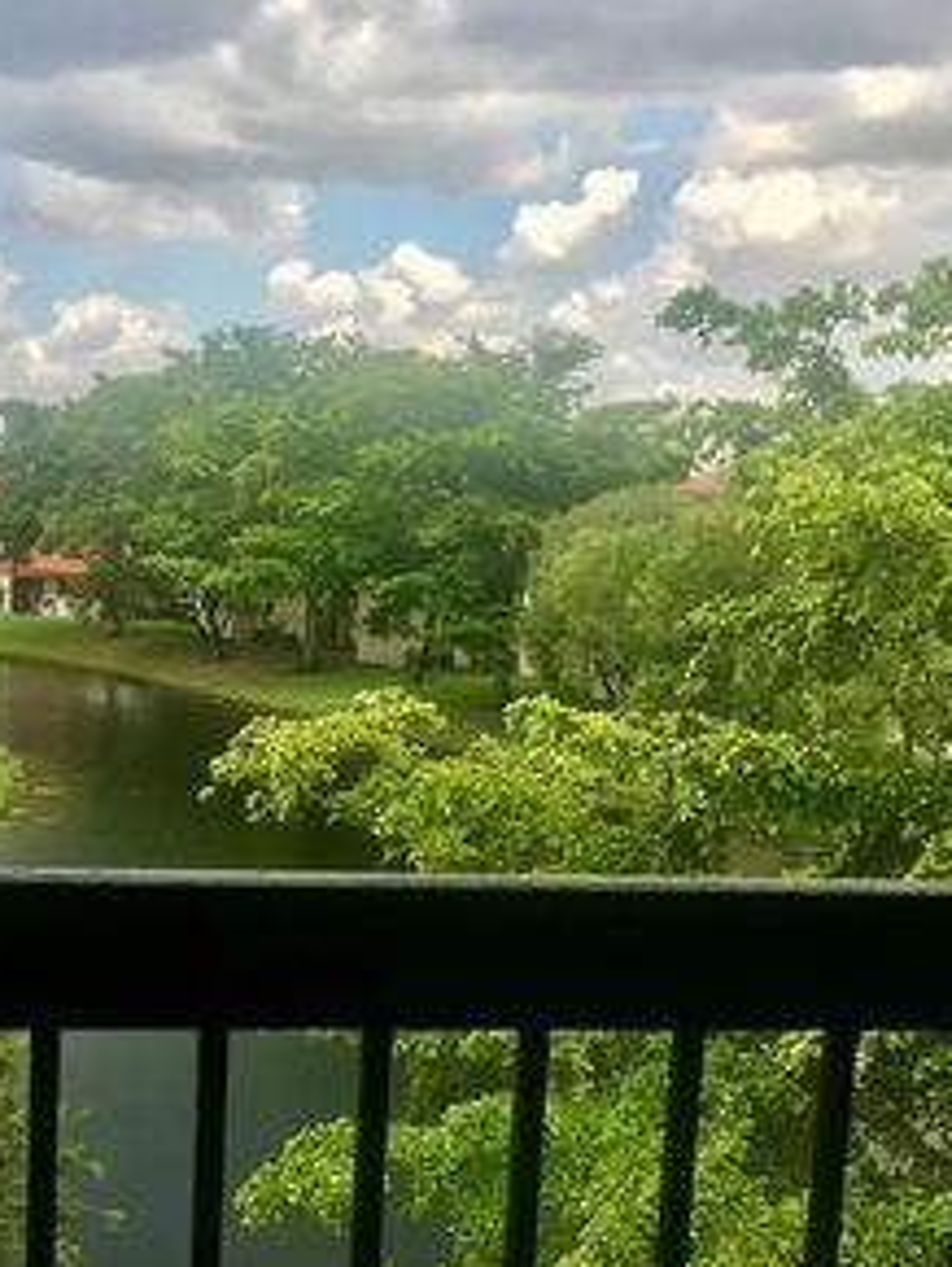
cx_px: 328
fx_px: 2343
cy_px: 970
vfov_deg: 29.7
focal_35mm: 64
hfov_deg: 22.9
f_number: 2.2
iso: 25
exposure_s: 1/530
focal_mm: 4.15
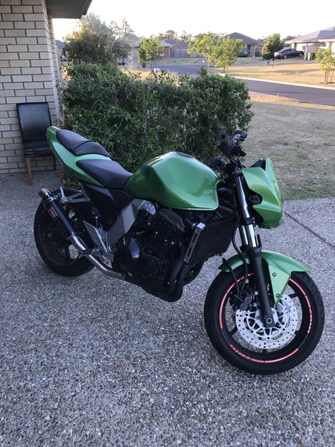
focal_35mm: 28
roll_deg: +0.1
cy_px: 224
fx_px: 361
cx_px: 168
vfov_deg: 63.4
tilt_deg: -23.8
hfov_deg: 49.7
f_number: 1.8
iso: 20
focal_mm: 3.99
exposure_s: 1/178
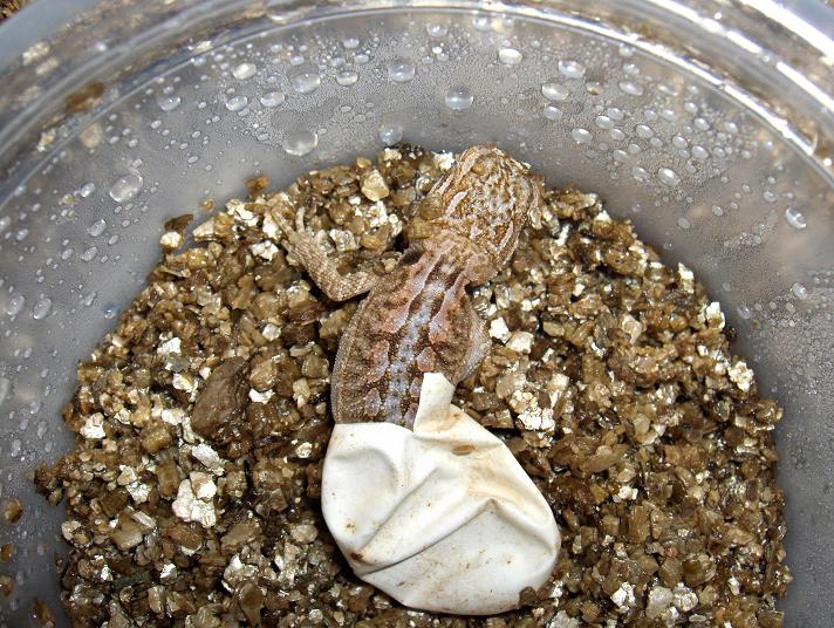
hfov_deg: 47.8
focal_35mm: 39
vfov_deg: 36.9
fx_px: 941
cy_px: 314
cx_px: 417
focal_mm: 8
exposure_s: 1/60
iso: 100
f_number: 4.8
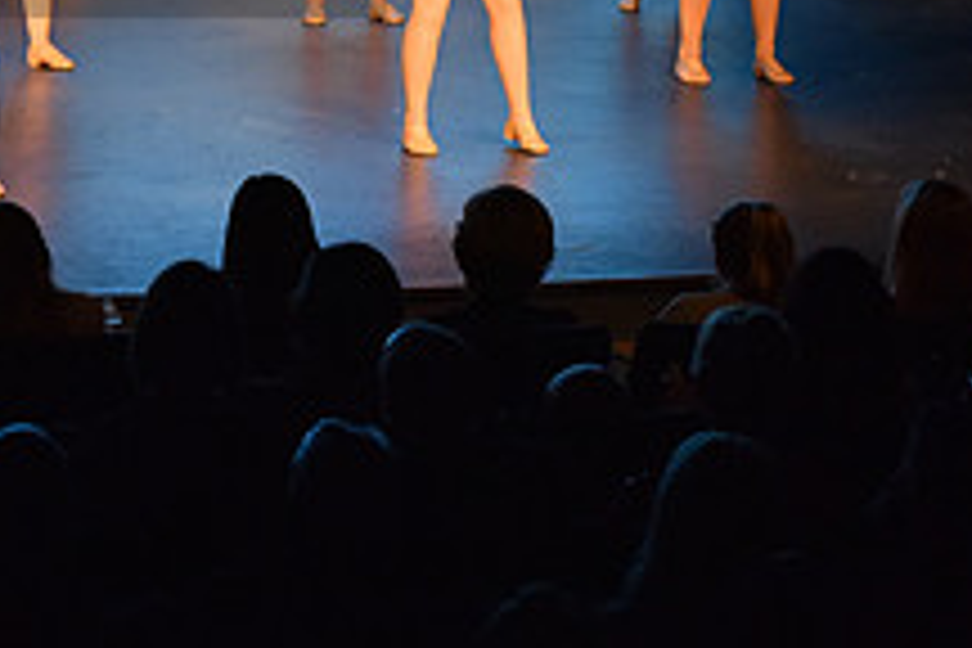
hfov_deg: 10.8
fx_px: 5076
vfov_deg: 7.3
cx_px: -104
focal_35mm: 188
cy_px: -101
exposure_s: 1/160
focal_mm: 70
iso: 2000
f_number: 4
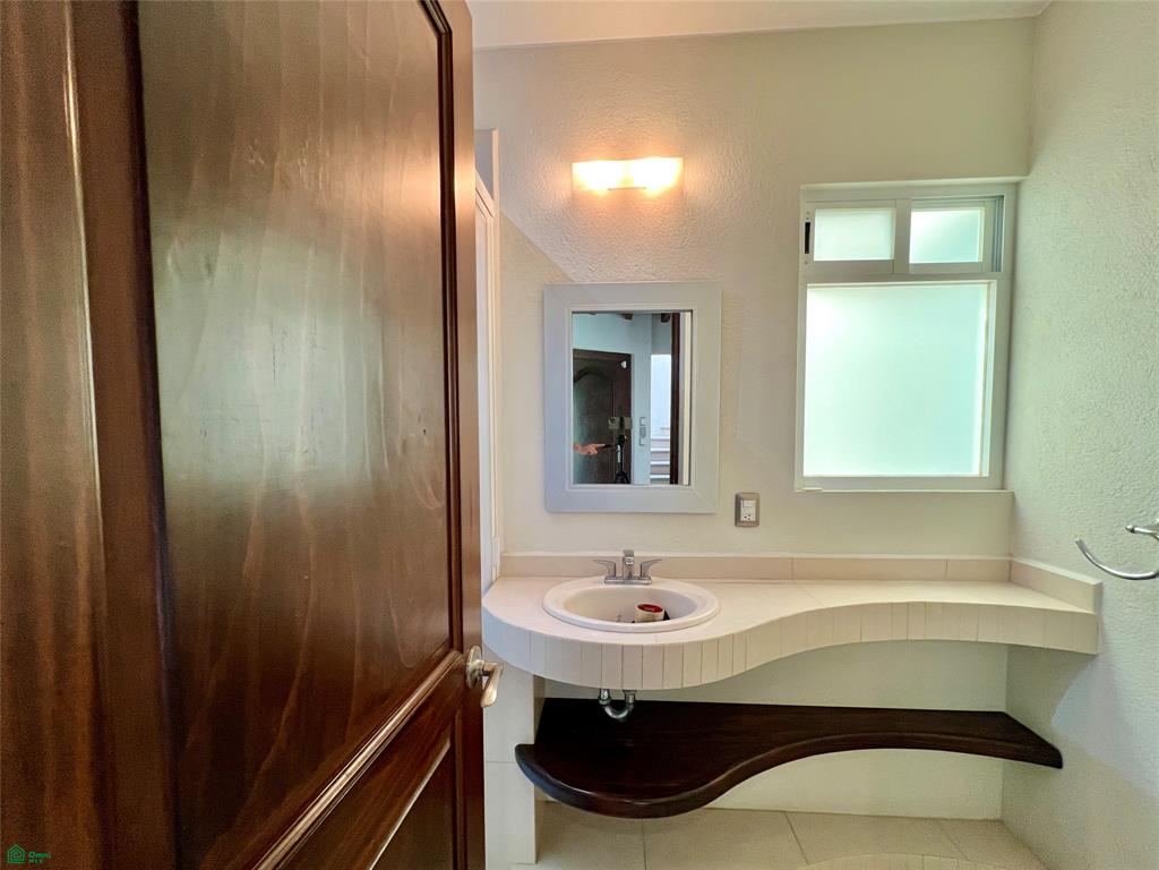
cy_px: 435
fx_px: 435
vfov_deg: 89.9
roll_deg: -0.3
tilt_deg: -0.9
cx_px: 580
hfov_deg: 106.2
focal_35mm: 13
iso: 250
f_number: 1.8
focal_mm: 1.57
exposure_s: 1/60
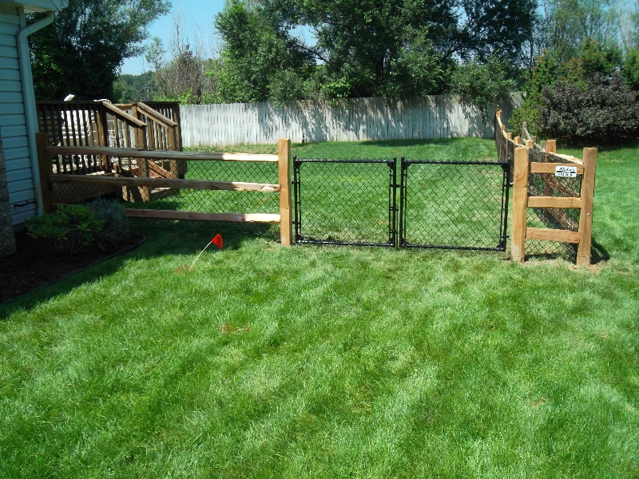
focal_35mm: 37
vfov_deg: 38.7
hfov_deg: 50.1
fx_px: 683
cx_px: 320
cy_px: 240
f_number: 4
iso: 80
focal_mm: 6.6
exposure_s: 1/350
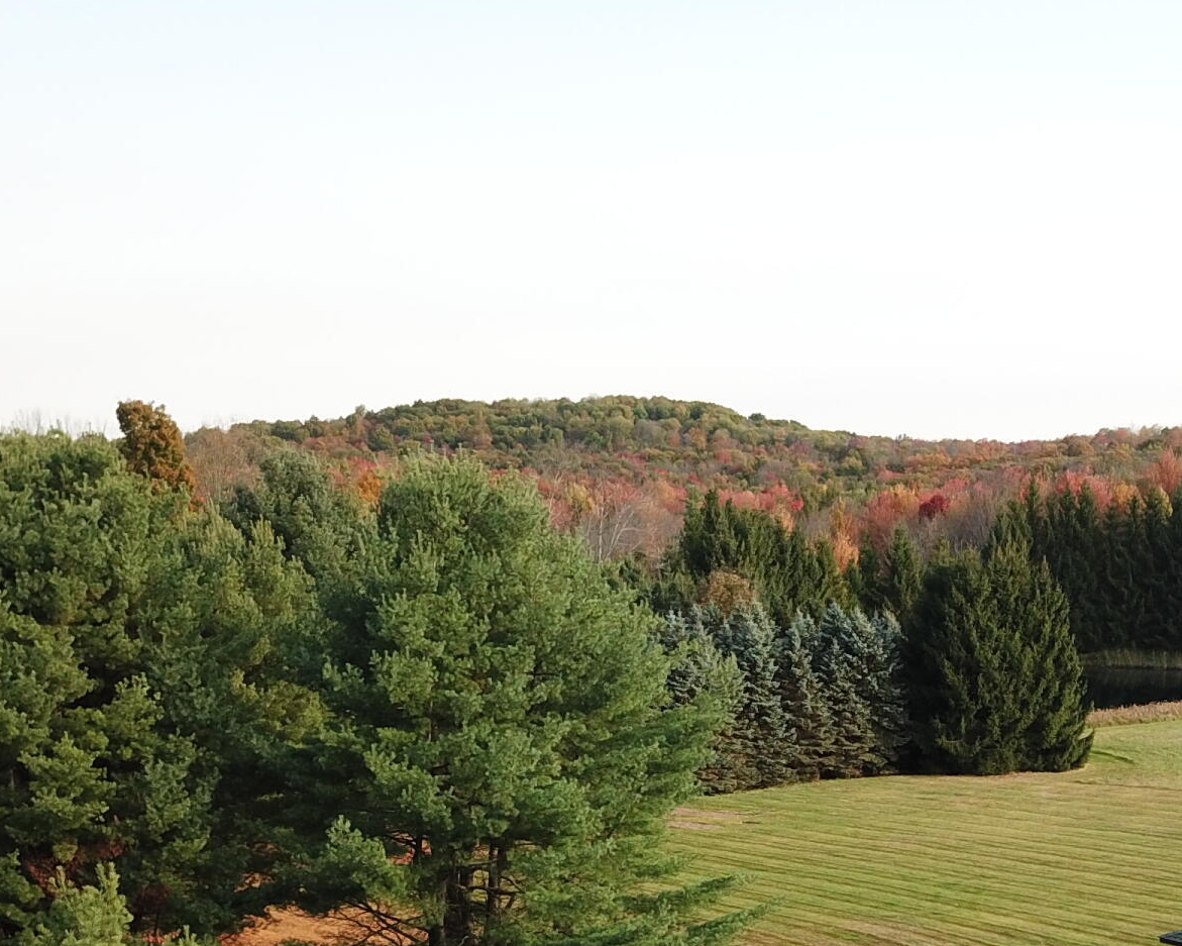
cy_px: 969
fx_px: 2274
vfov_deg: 22.5
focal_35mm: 65
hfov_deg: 28.3
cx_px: 1009
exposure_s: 1/259
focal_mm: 4.73
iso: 100
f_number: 2.2
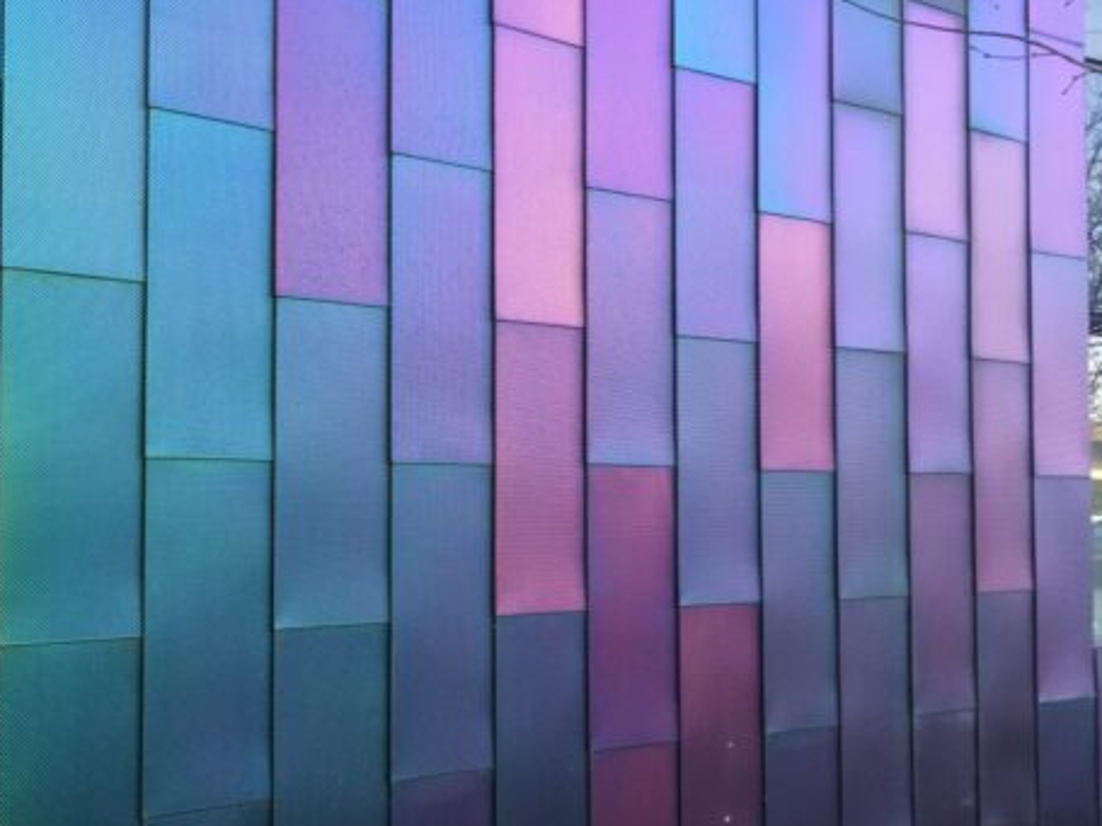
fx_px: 1560
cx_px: 225
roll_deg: -0.9
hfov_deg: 37.6
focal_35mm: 49
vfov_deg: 29.7
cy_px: 421
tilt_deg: +0.7
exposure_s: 1/103
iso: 32
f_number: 2.2
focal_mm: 4.15
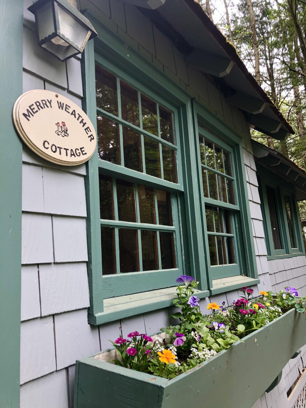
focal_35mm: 28
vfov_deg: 63.4
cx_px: 153
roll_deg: +3.6
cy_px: 204
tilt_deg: +9.8
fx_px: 330
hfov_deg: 49.7
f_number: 1.8
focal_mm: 3.99
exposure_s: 1/120
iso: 40
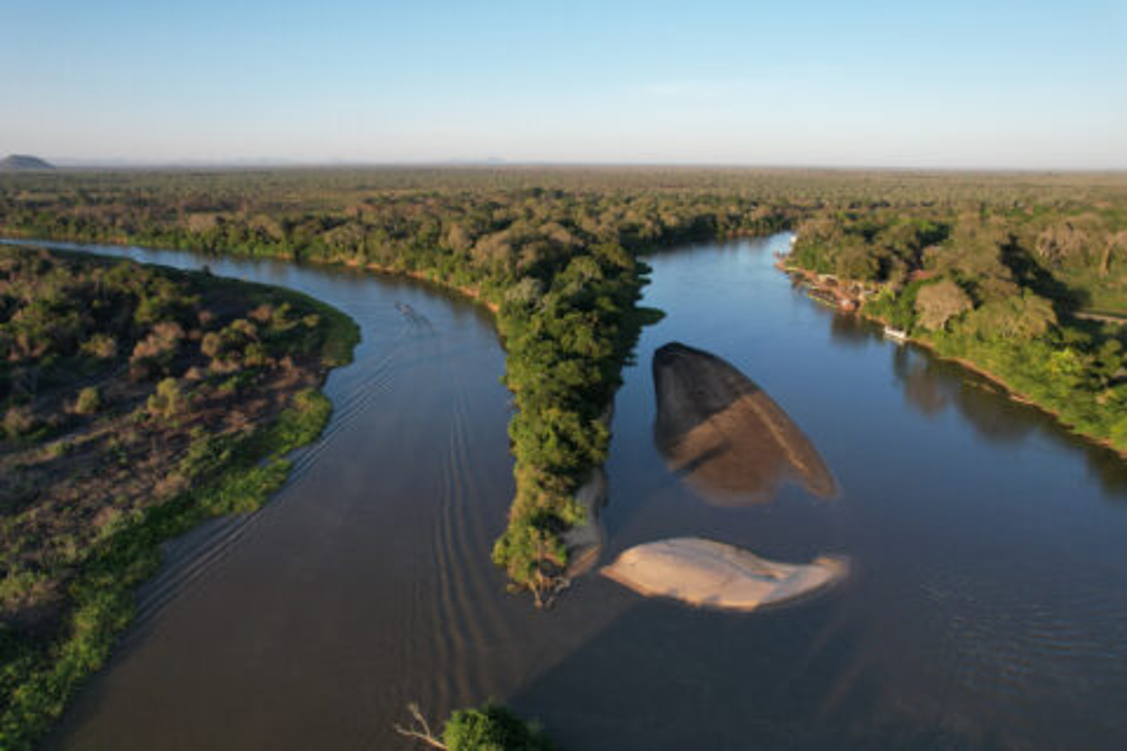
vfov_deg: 57.2
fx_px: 689
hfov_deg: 78.6
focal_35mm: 22
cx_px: 564
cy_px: 376
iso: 100
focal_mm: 8.38
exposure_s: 1/640
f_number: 2.8
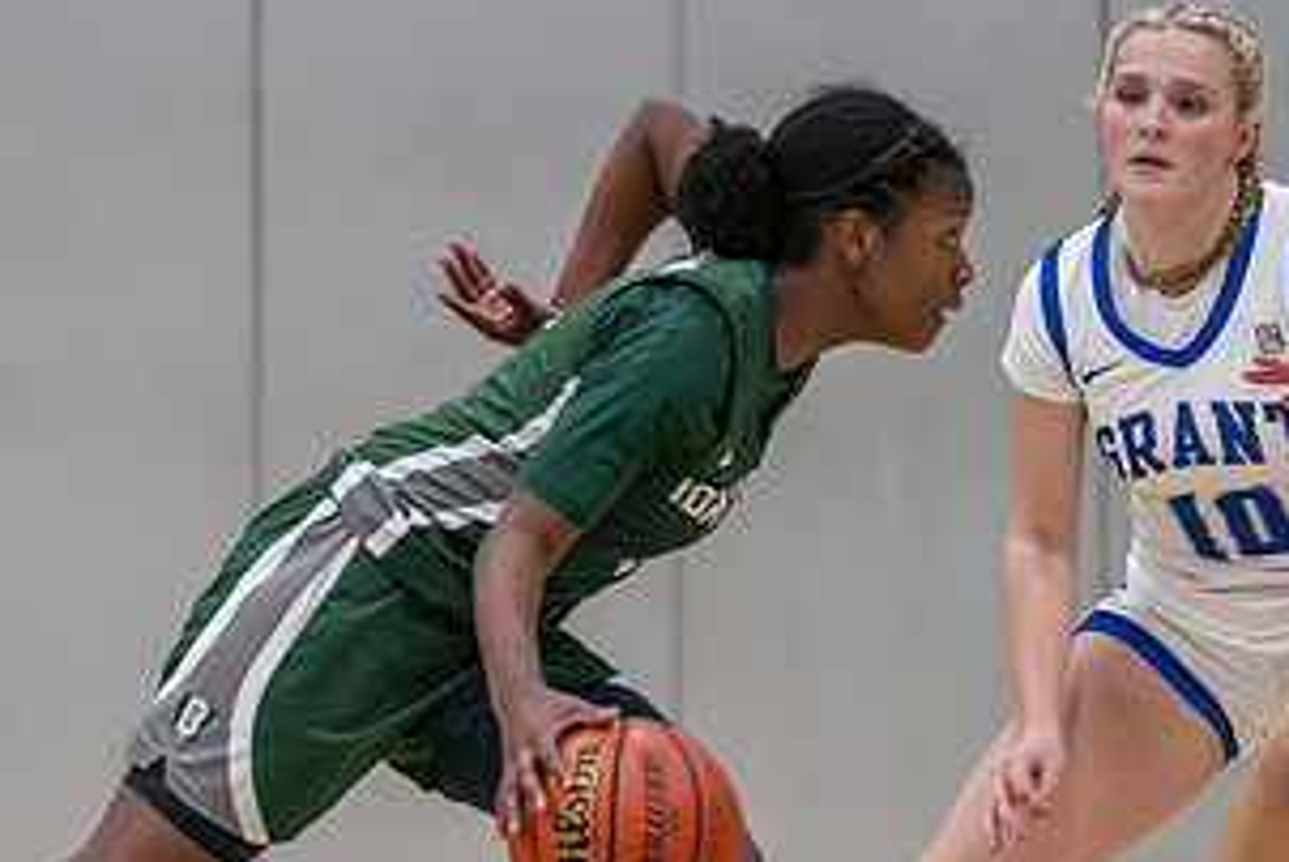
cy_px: 727
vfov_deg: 2.2
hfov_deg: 3.2
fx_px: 22722
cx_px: 369
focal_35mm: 634
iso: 4000
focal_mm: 200
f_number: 2.8
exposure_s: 1/1000
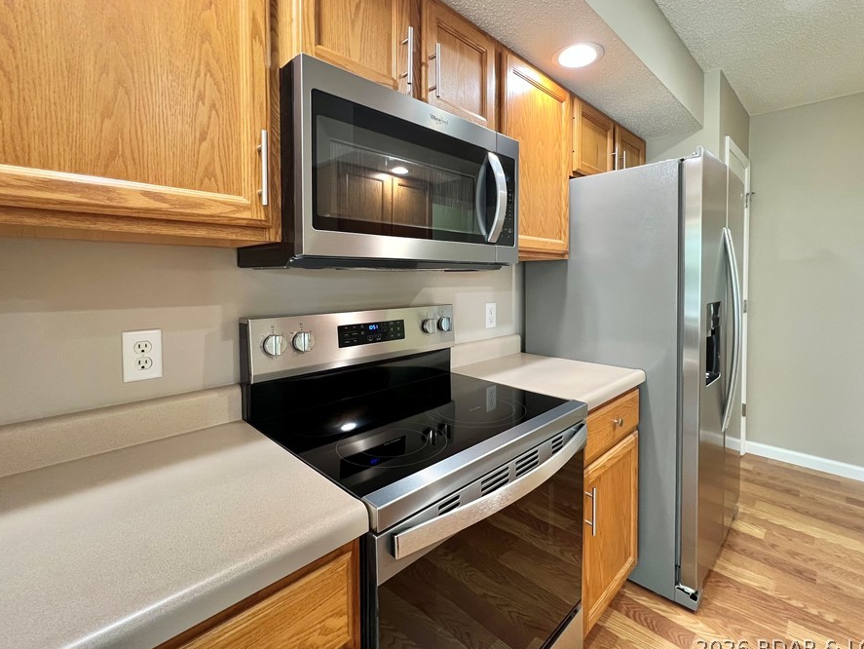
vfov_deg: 81.5
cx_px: 461
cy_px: 289
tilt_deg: -1.3
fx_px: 375
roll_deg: +0.3
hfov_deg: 98.0
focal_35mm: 15
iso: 200
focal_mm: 1.57
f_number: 1.8
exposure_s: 1/60
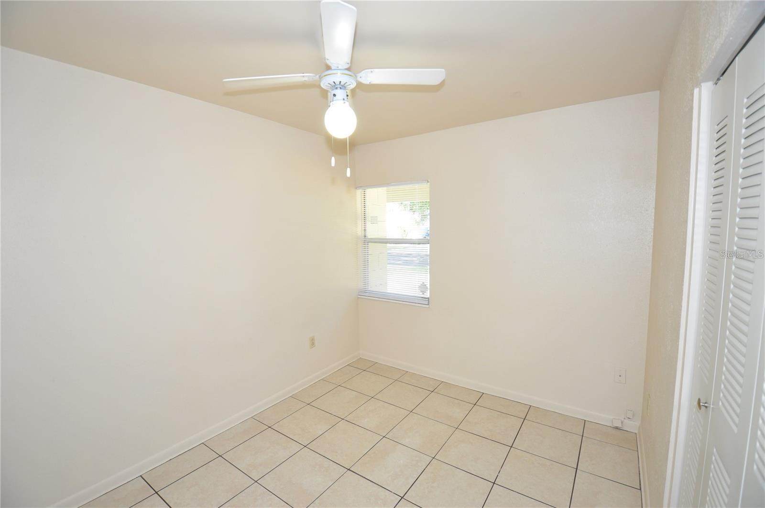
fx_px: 318
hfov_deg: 100.5
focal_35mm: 15
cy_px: 254
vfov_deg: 77.2
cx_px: 382
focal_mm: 10
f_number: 4
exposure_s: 1/60
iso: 640
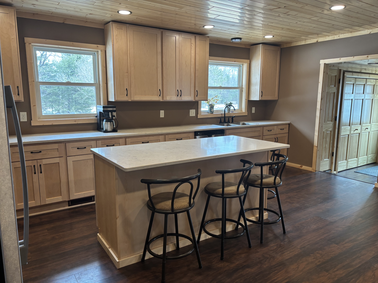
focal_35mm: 26
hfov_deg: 67.3
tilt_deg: -9.0
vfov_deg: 53.1
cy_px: 142
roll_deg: +0.0
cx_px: 189
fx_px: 284
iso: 160
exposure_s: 1/60
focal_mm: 5.96
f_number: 1.6
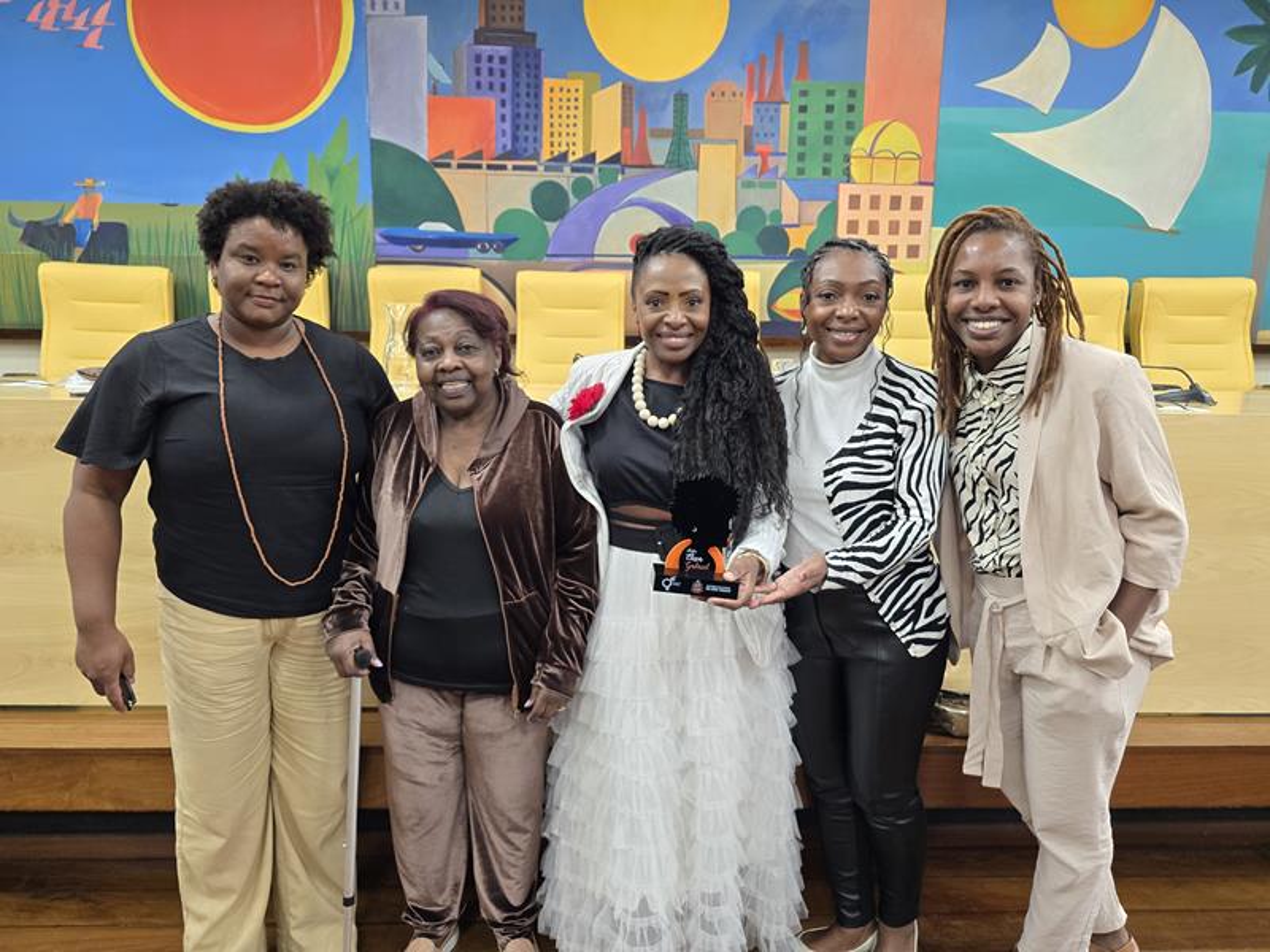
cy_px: 476
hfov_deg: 73.9
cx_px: 635
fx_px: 844
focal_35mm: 23
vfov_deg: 58.9
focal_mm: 6.3
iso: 500
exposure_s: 1/120
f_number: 1.7
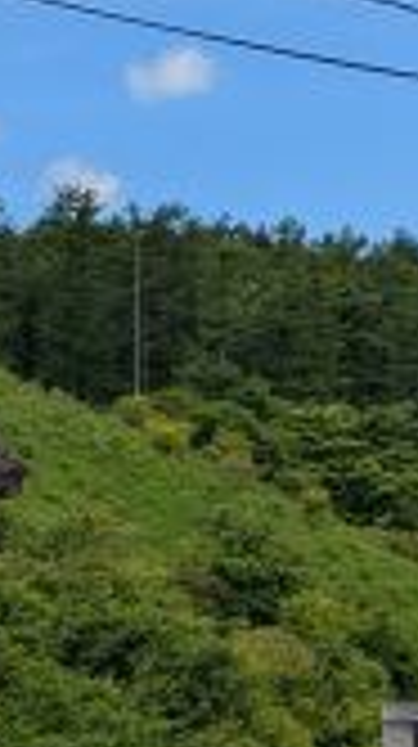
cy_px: 756
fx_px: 2925
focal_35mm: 148
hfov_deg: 8.1
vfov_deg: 14.3
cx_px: -40
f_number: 1.89
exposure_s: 1/2451
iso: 47
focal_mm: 5.43
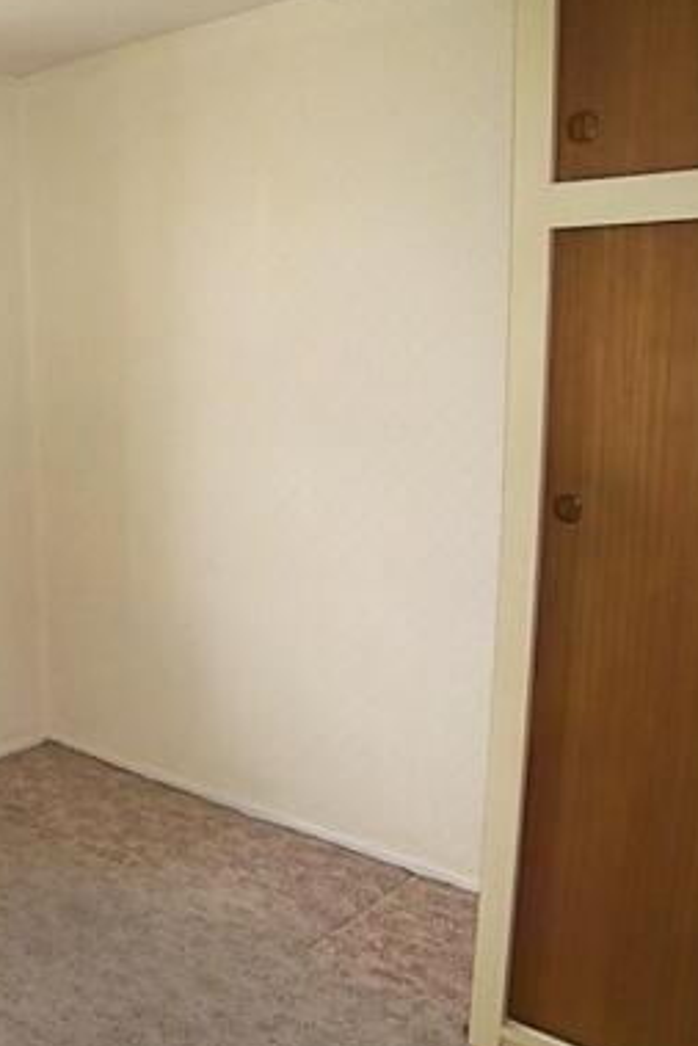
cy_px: 542
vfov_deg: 48.4
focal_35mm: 40
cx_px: 40
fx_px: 1162
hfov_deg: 31.5
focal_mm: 5.3
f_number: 5.6
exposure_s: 1/80
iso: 400
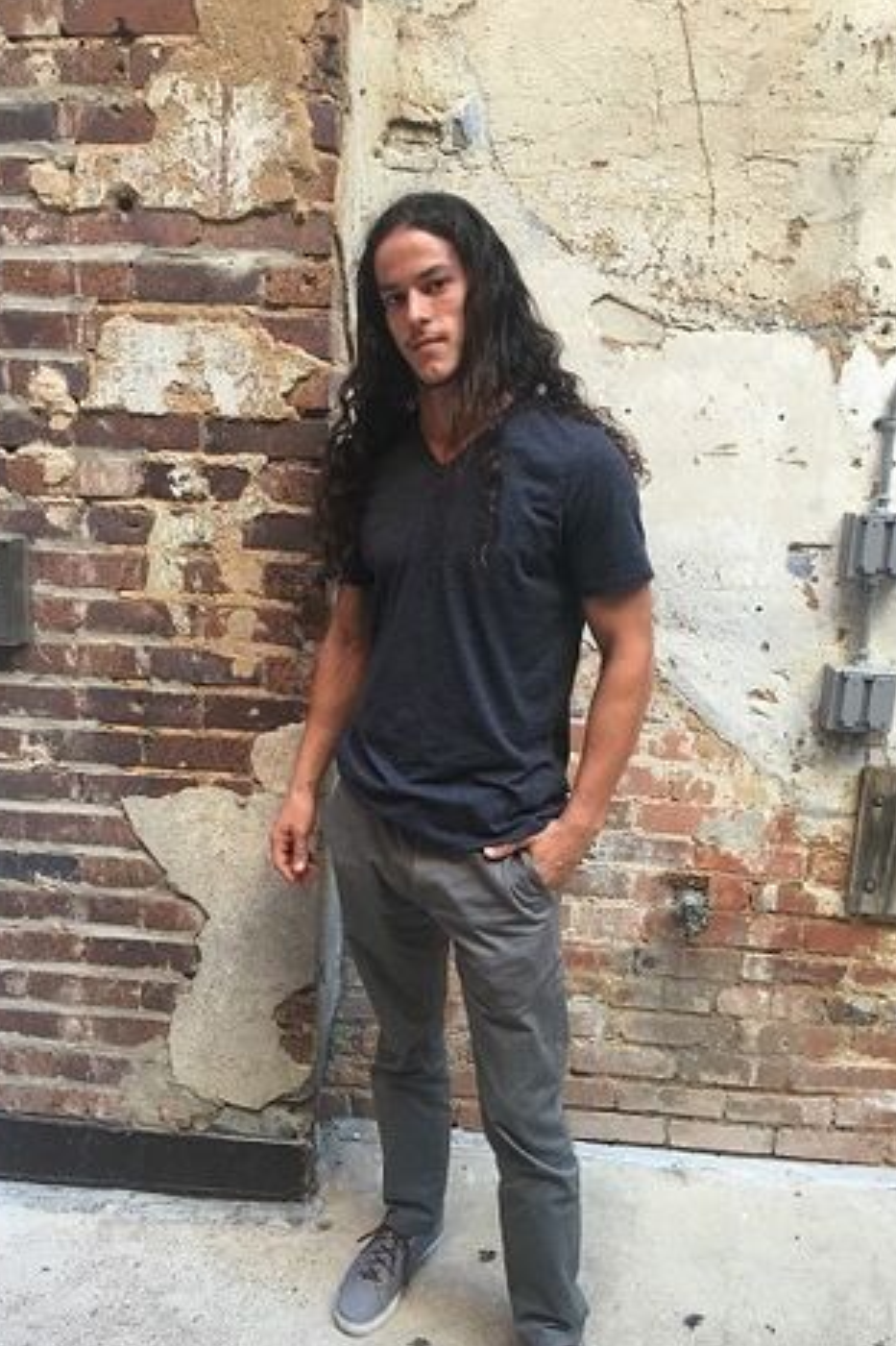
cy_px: 683
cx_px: 432
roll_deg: -2.7
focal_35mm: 31
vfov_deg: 60.3
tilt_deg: -12.8
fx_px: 1158
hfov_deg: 42.3
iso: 40
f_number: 2.2
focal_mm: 4.15
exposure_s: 1/30
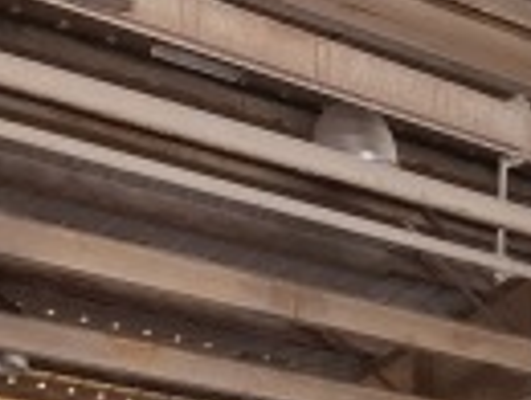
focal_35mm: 113
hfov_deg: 13.3
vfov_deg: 11.3
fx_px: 1737
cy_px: 906
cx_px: 1238
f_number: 1.8
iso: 250
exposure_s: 1/60
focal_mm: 5.54
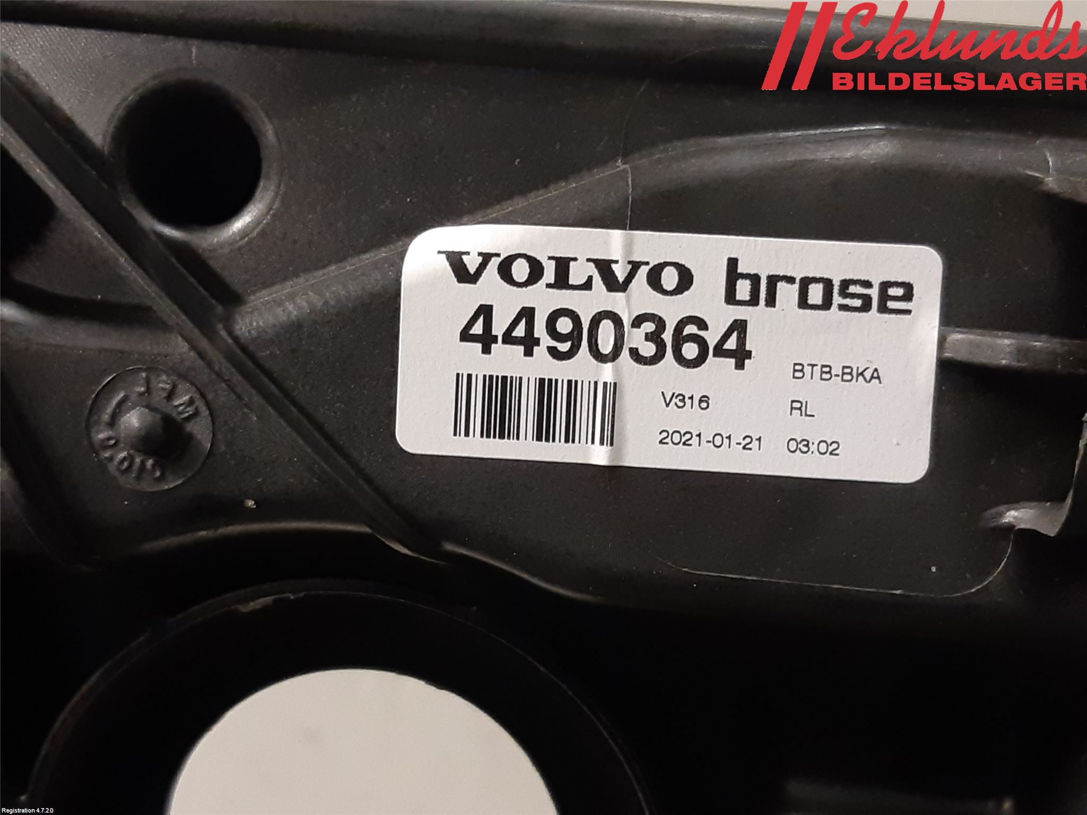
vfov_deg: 53.1
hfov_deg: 67.3
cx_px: 544
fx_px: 816
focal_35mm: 26
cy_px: 408
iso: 200
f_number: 1.7
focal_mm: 3.93
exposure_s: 1/50
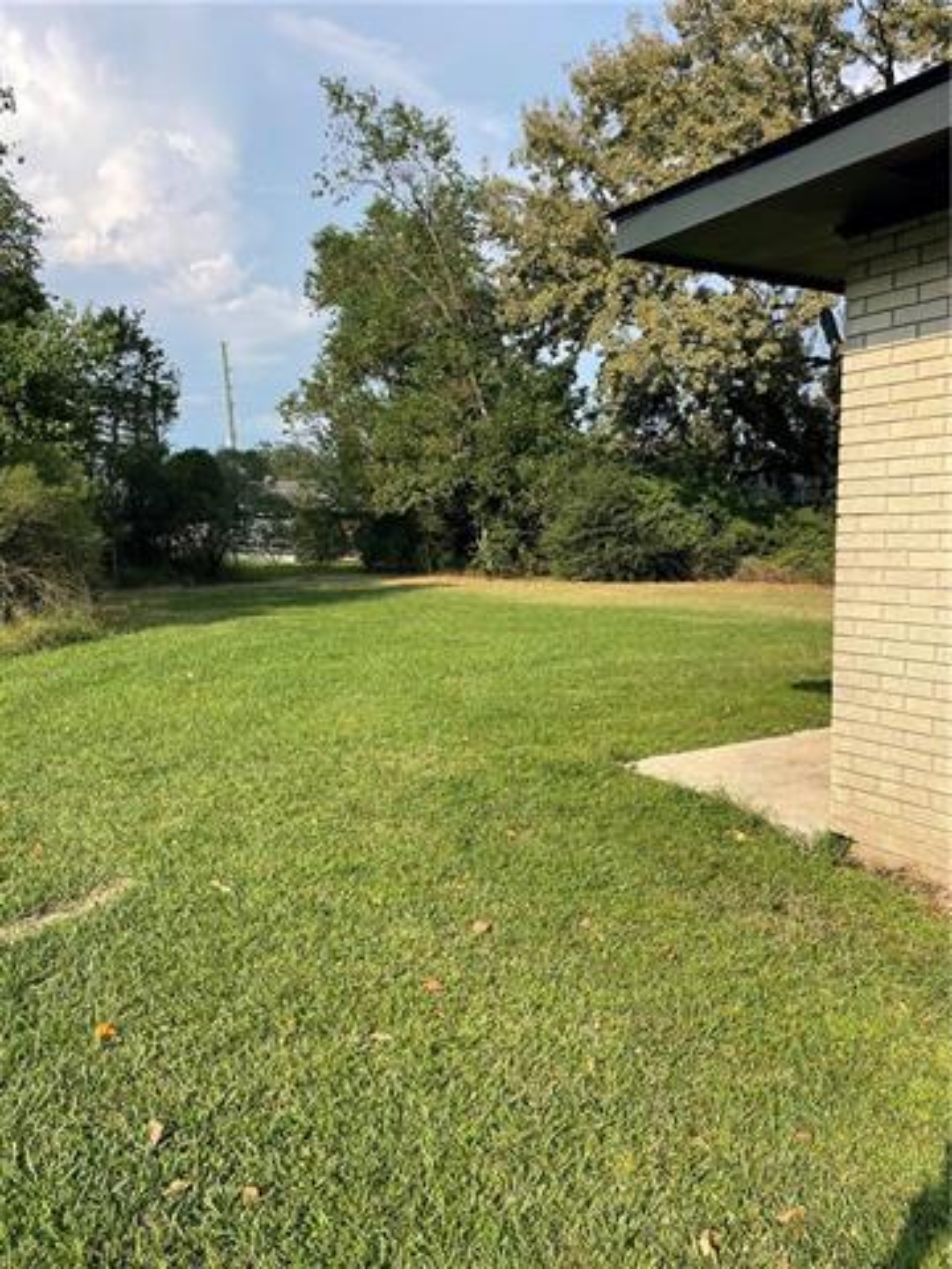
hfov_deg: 53.1
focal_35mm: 26
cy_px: 634
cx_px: 476
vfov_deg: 67.3
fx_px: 953
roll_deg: +1.5
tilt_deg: -6.0
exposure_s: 1/2681
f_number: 1.6
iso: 32
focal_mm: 4.2
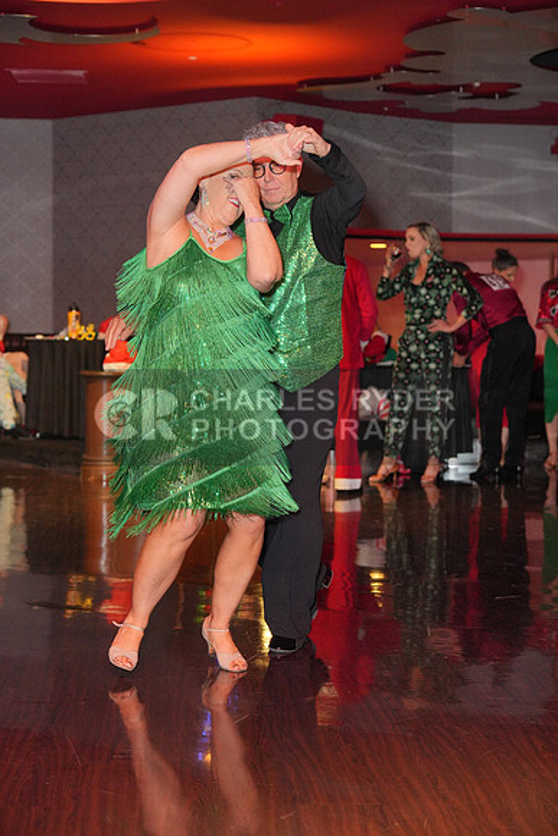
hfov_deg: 19.5
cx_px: 279
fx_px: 1626
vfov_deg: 28.8
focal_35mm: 70
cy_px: 418
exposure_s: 1/200
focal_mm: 70
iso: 4000
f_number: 4
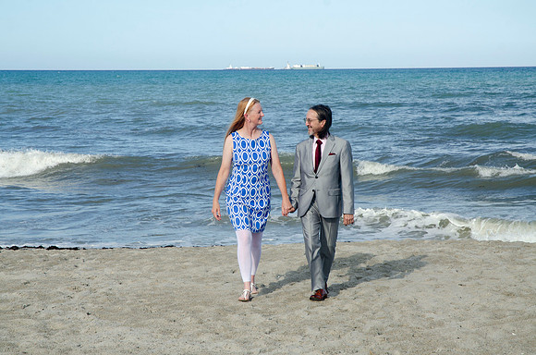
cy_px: 178
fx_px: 1382
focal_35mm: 93
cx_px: 268
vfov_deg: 14.6
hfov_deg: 22.0
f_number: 9
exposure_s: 1/250
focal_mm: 62
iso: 100
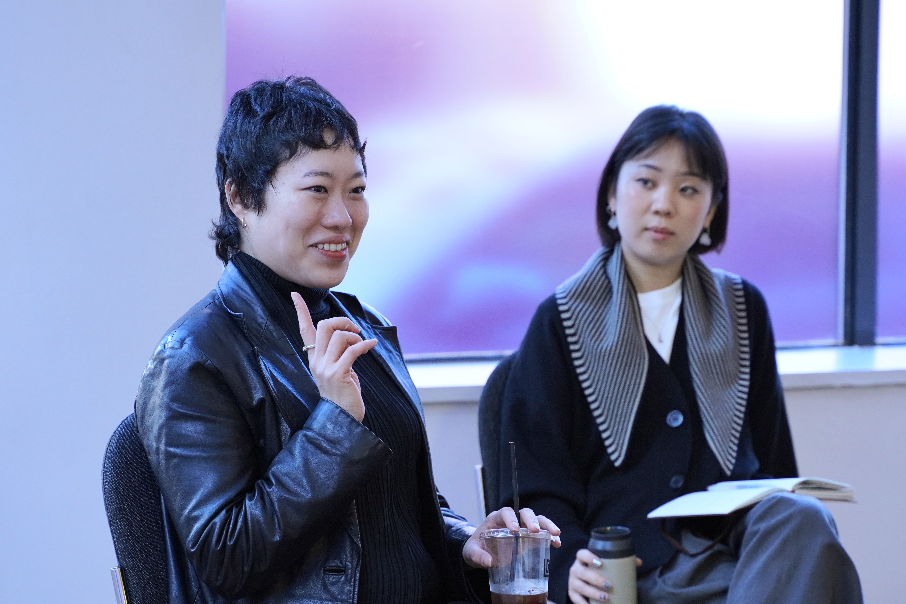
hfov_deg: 17.0
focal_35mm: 121
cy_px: 308
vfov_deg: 11.4
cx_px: 427
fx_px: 3033
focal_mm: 75
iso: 1250
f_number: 4
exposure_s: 1/160
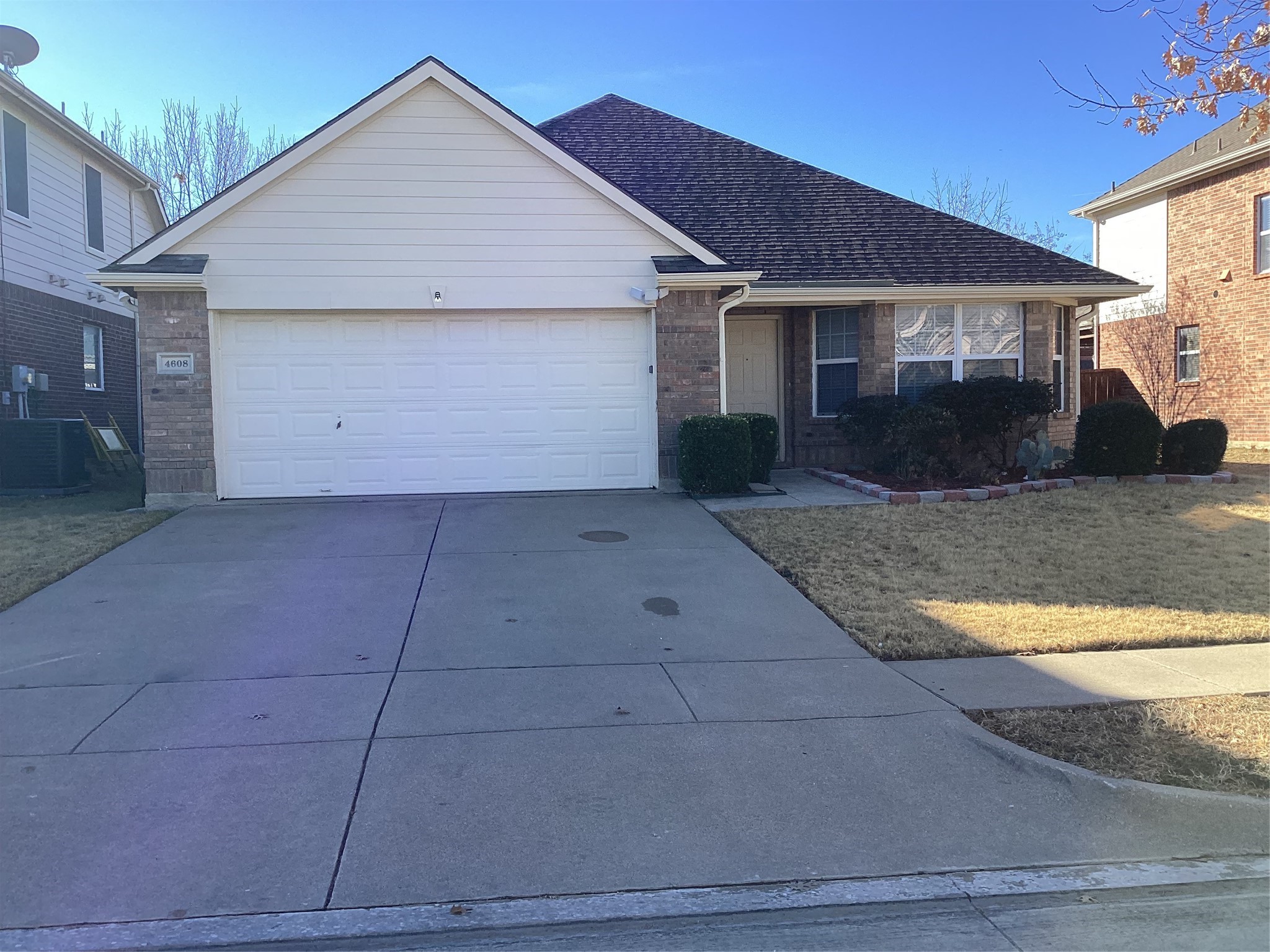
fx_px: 1137
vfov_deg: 45.4
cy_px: 476
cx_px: 635
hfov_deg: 58.4
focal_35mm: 31
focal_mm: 3.3
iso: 25
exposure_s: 1/574
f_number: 2.4
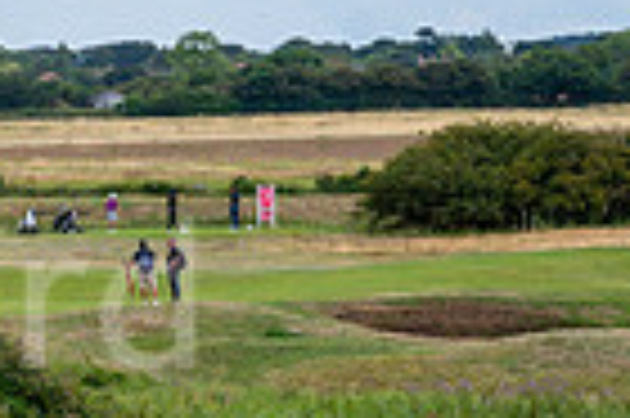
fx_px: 5052
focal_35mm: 289
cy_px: 337
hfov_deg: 7.0
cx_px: -374
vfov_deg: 4.7
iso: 100
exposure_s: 1/250
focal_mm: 70
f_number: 6.3
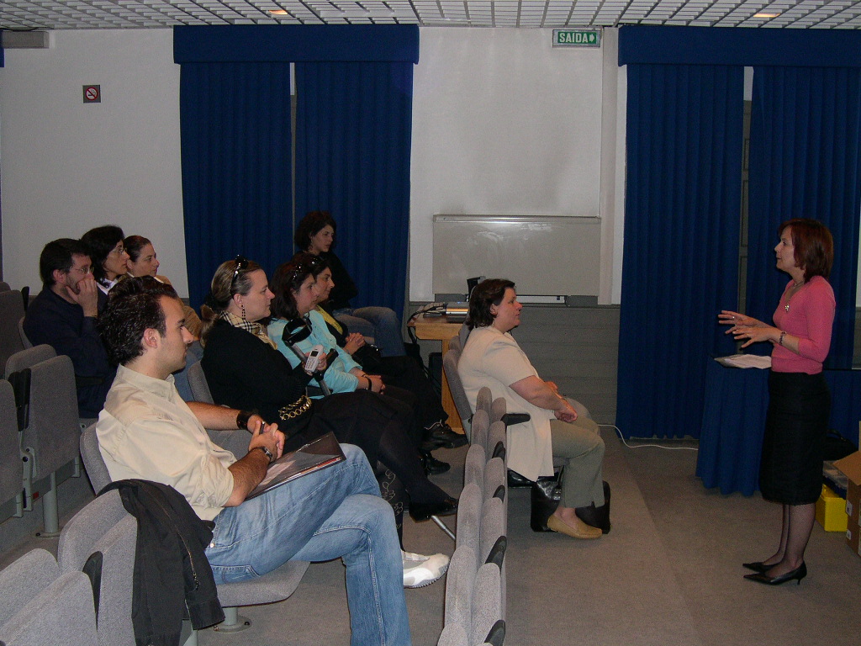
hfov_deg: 44.8
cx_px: 430
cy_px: 323
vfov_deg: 34.3
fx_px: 1045
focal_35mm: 42
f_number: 2.9
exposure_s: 1/60
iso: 340
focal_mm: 9
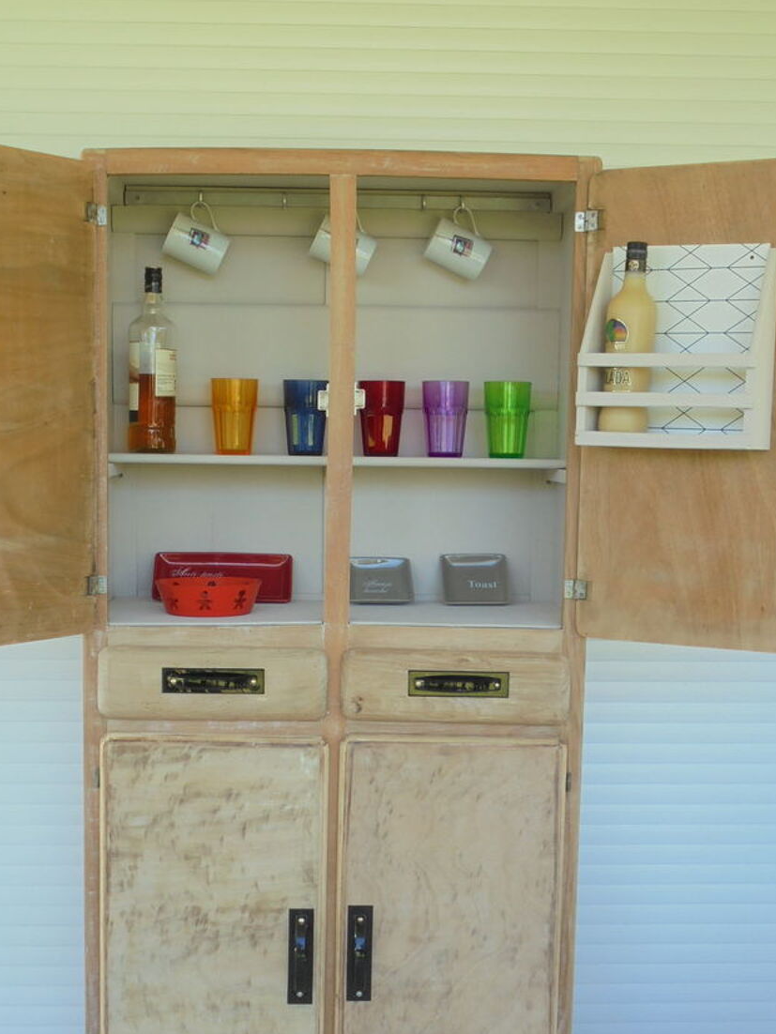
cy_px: 617
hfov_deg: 28.0
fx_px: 1554
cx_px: 358
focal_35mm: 52
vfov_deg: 36.7
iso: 100
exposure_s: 1/60
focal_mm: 7.8
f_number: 4.5
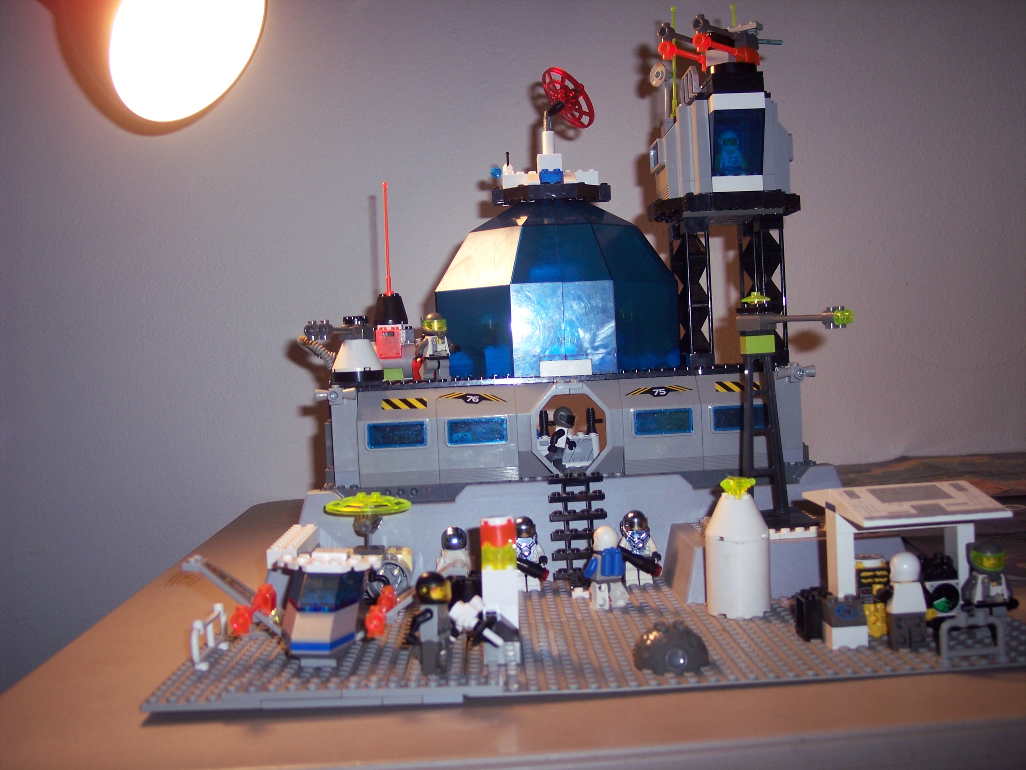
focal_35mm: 39
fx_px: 1156
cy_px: 385
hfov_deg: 47.9
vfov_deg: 36.8
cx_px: 513
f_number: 2.8
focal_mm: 8
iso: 100
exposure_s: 1/60
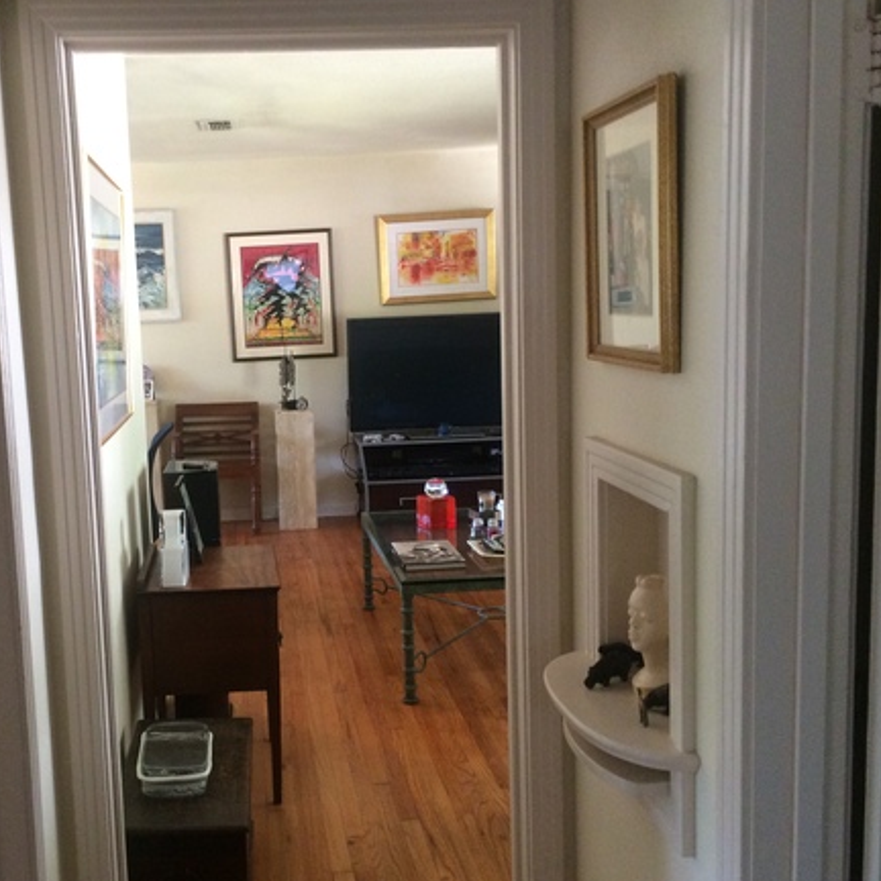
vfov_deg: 43.9
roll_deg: +3.4
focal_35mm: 38
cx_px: 283
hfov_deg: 43.2
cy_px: 455
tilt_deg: -5.8
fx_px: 1094
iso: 250
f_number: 2.2
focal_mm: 4.15
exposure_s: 1/30
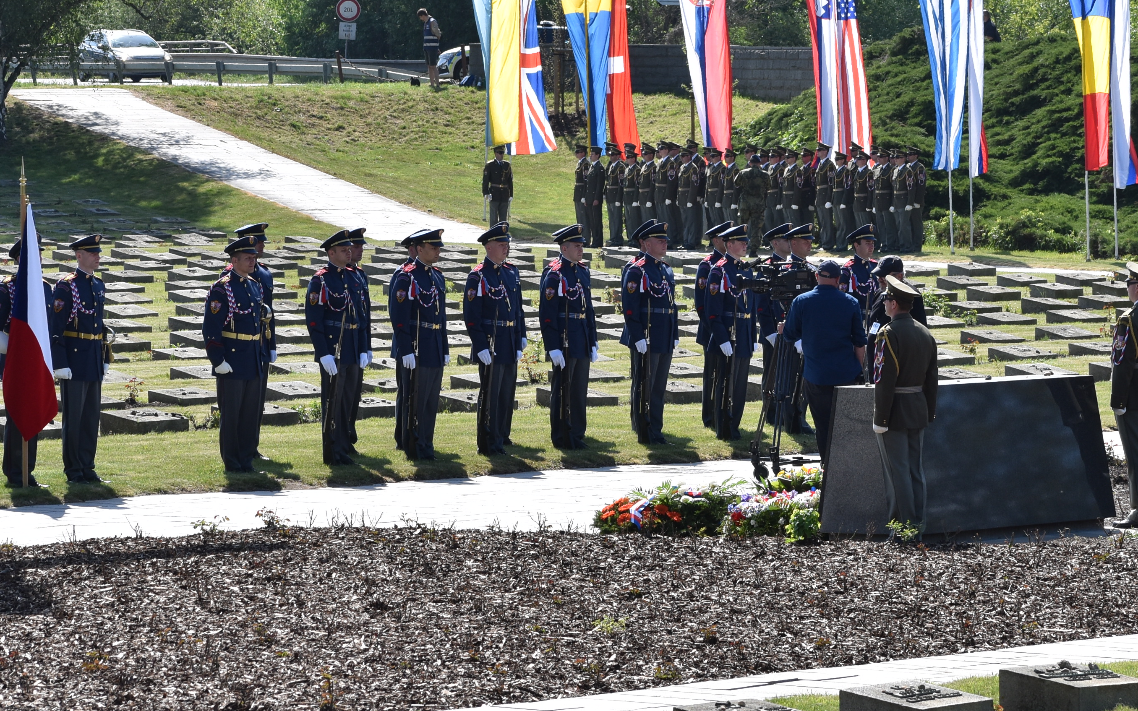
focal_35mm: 241
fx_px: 7470
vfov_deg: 5.4
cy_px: 89
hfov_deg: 8.7
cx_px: 545
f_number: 10
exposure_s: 1/400
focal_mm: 95
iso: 200
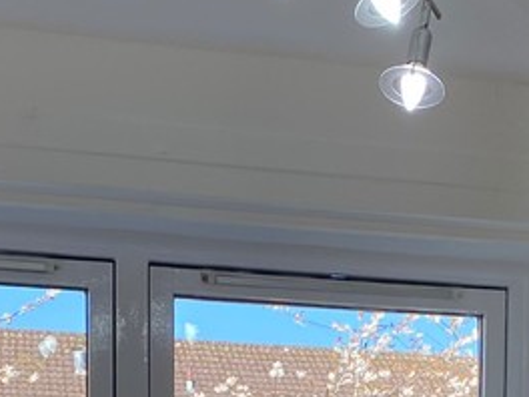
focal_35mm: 101
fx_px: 1543
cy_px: 662
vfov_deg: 13.5
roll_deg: -0.9
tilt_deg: -1.3
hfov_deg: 19.3
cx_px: 391
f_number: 1.8
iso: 32
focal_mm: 4.25
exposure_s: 1/358
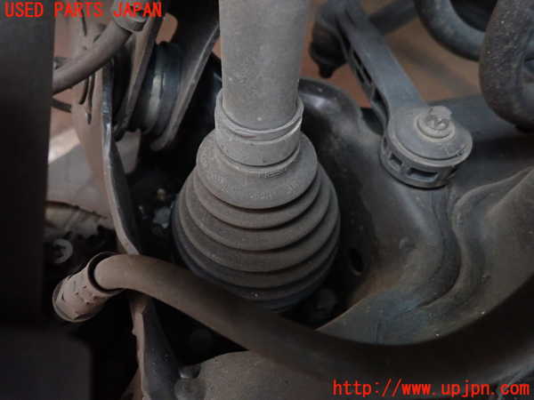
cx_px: 267
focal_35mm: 25
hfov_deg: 69.4
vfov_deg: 54.9
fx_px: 386
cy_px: 200
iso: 800
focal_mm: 4.5
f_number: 2
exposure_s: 1/10
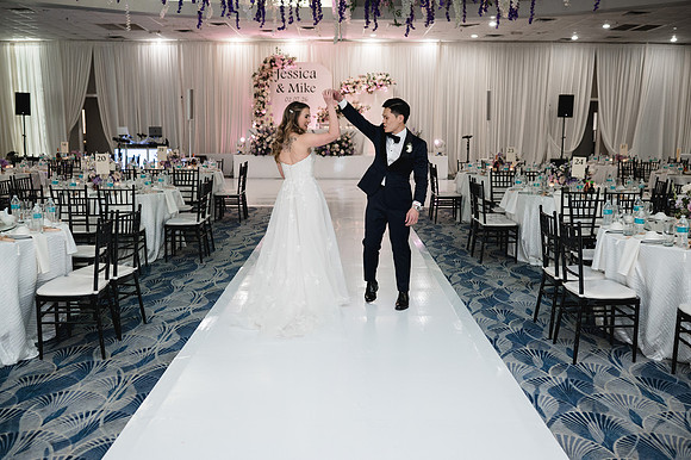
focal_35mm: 35
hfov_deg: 54.3
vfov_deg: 37.7
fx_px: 674
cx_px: 346
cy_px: 230
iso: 2000
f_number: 3.2
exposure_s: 1/200
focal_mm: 35
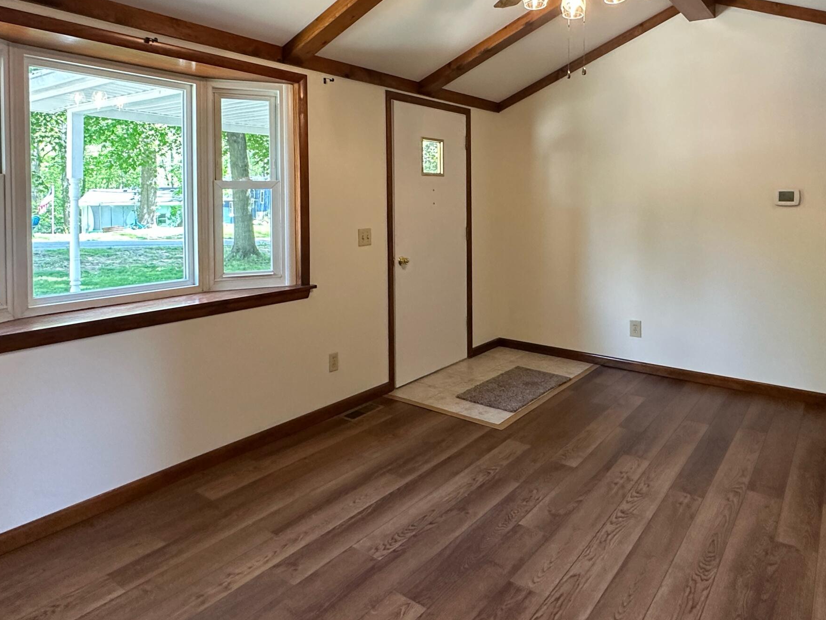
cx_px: 462
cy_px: 209
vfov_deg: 55.7
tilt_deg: -1.1
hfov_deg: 71.3
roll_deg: -0.1
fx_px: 573
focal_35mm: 24
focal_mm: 2.22
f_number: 2.2
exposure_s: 1/120
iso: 320
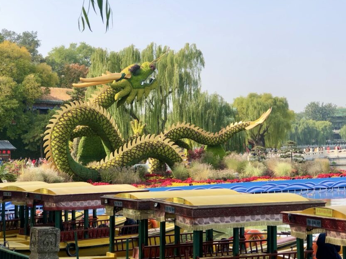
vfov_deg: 21.0
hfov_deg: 27.7
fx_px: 699
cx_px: 140
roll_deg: +1.3
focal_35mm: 70
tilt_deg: +2.8
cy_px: 117
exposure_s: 1/467
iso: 20
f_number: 2.8
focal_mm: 6.6
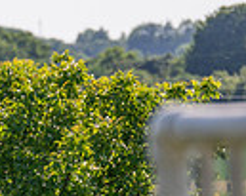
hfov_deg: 2.0
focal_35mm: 987
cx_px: -253
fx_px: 7181
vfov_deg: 1.6
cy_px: 397
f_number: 4
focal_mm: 200
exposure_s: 1/1600
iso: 200
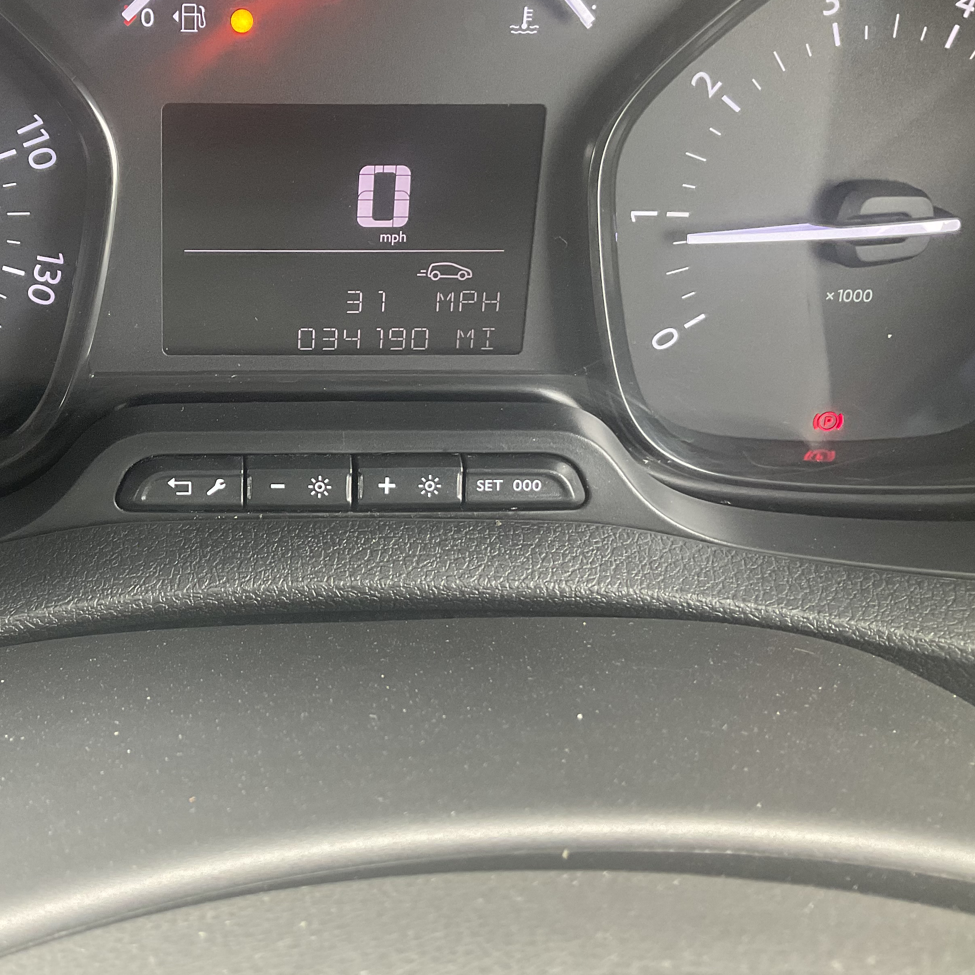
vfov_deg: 39.1
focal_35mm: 43
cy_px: 427
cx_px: 213
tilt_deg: -45.3
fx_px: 1370
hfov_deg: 37.9
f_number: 1.8
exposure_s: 1/60
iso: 125
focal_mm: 3
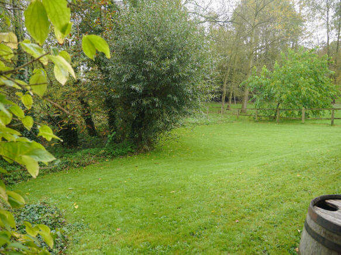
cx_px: 170
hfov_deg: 63.5
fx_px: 276
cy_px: 128
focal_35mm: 28
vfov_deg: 49.7
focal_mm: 14
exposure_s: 1/125
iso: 160
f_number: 3.5
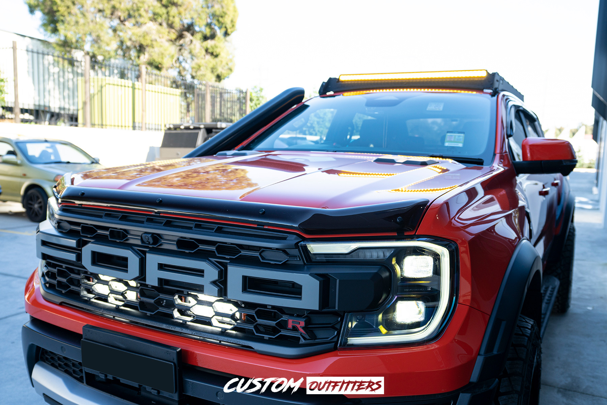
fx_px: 438
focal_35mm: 26
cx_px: 304
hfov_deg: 69.4
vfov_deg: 49.6
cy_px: 202
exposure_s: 1/80
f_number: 4.5
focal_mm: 26
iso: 100
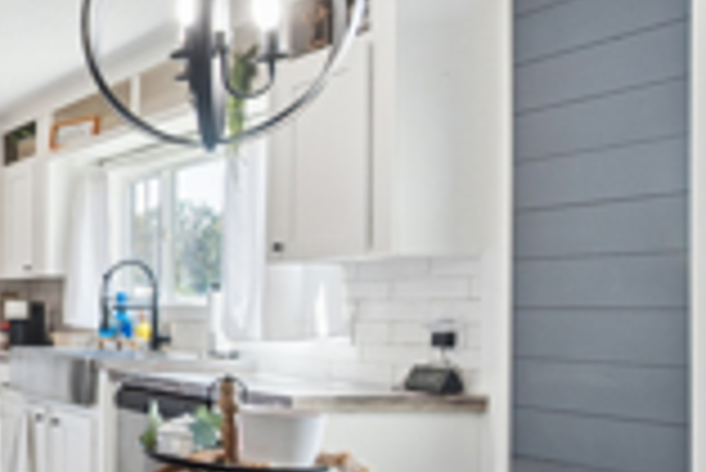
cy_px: 418
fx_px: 785
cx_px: -187
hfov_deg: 35.3
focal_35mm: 40
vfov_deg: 32.0
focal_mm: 14
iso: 400
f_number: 9
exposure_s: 1/20
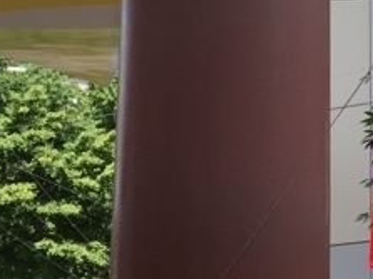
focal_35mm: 133
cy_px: 25
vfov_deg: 11.1
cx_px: 590
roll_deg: +2.1
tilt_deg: +17.7
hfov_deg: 13.8
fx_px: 1432
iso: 25
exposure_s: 1/810
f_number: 2.2
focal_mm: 4.15
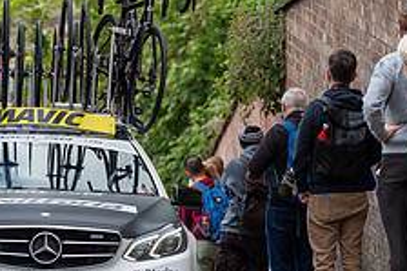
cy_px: 112
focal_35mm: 371
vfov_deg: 3.7
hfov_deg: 5.6
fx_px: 4191
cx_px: 44
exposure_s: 1/1000
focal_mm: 143
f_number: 4
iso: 400
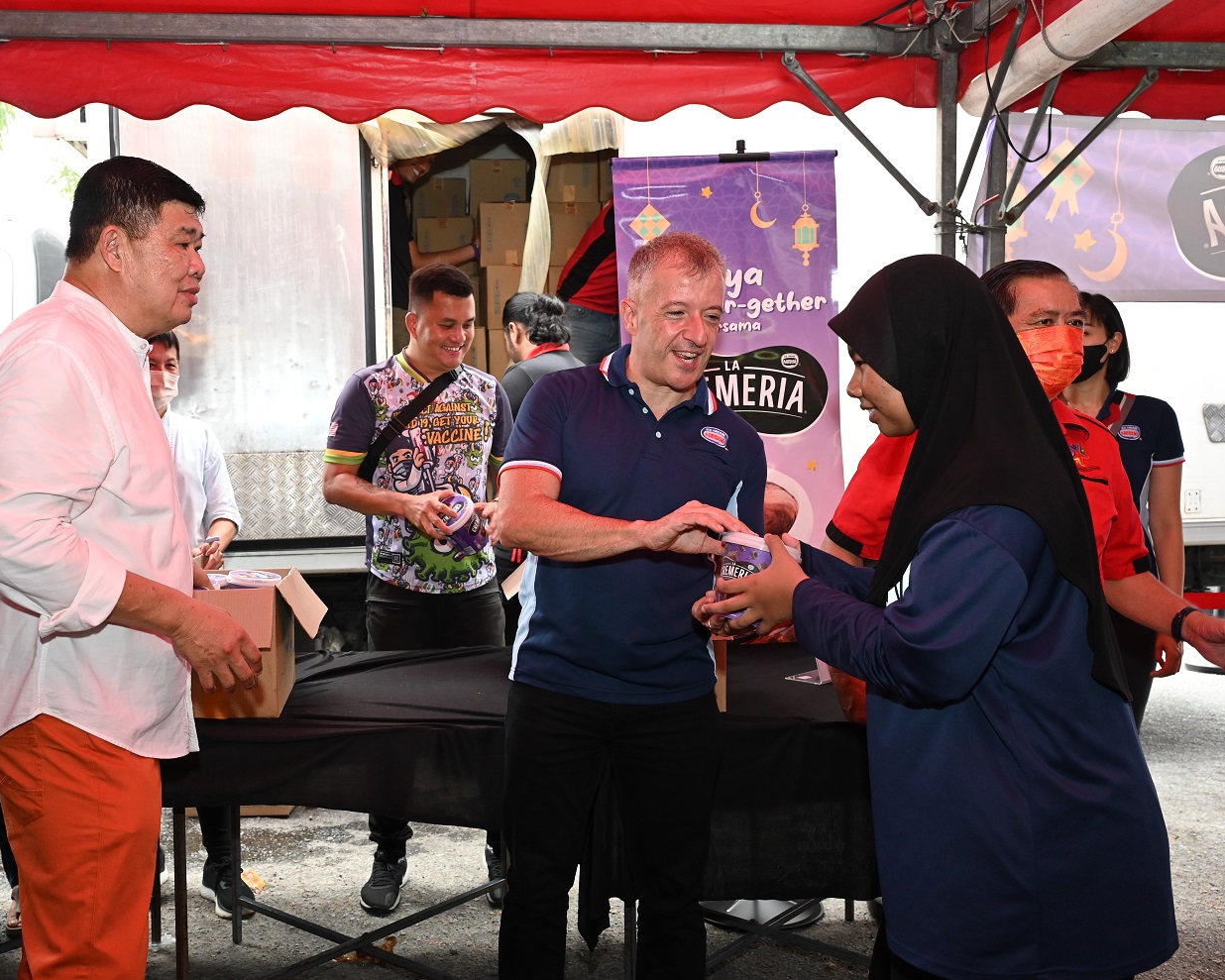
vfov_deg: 44.5
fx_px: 1197
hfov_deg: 54.1
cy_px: 487
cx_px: 547
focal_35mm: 33
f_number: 5.6
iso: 2000
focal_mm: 29
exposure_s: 1/160
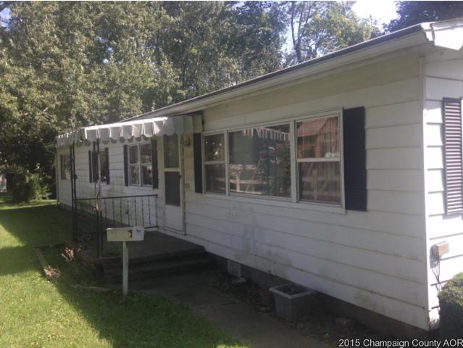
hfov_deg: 55.3
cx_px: 232
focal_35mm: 33
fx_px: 442
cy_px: 174
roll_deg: +1.6
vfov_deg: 43.0
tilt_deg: -2.0
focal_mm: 4.12
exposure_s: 1/371
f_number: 2.4
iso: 50
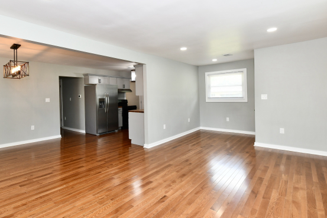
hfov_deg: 86.5
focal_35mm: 19
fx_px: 172
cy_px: 101
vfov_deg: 64.4
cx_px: 144
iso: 640
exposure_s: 1/60
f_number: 6.3
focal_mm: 14
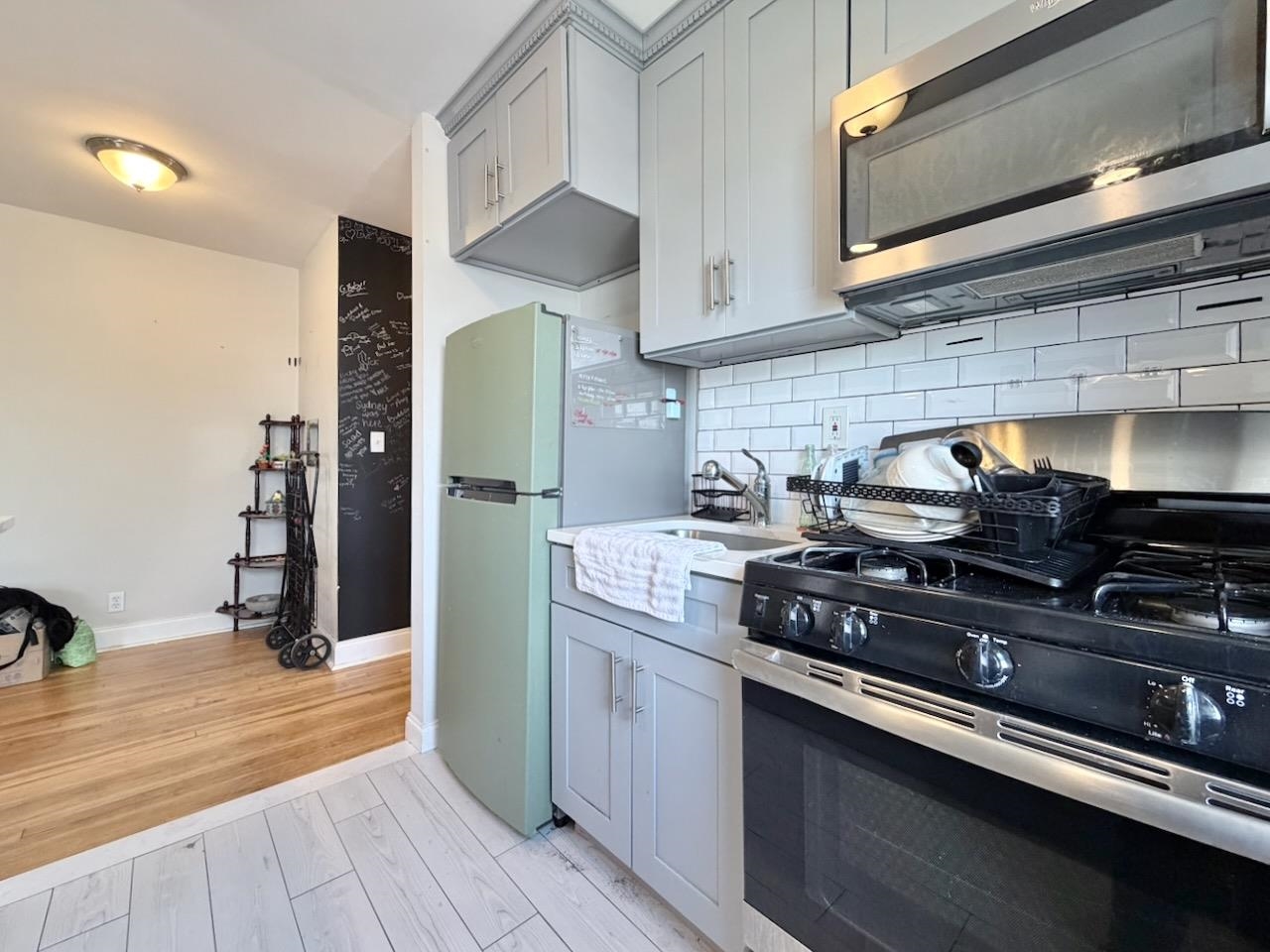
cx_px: 635
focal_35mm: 14
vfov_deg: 85.7
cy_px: 476
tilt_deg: -2.4
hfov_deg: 102.1
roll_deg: -0.1
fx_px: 514
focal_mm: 2.22
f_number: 2.2
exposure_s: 1/120
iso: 250
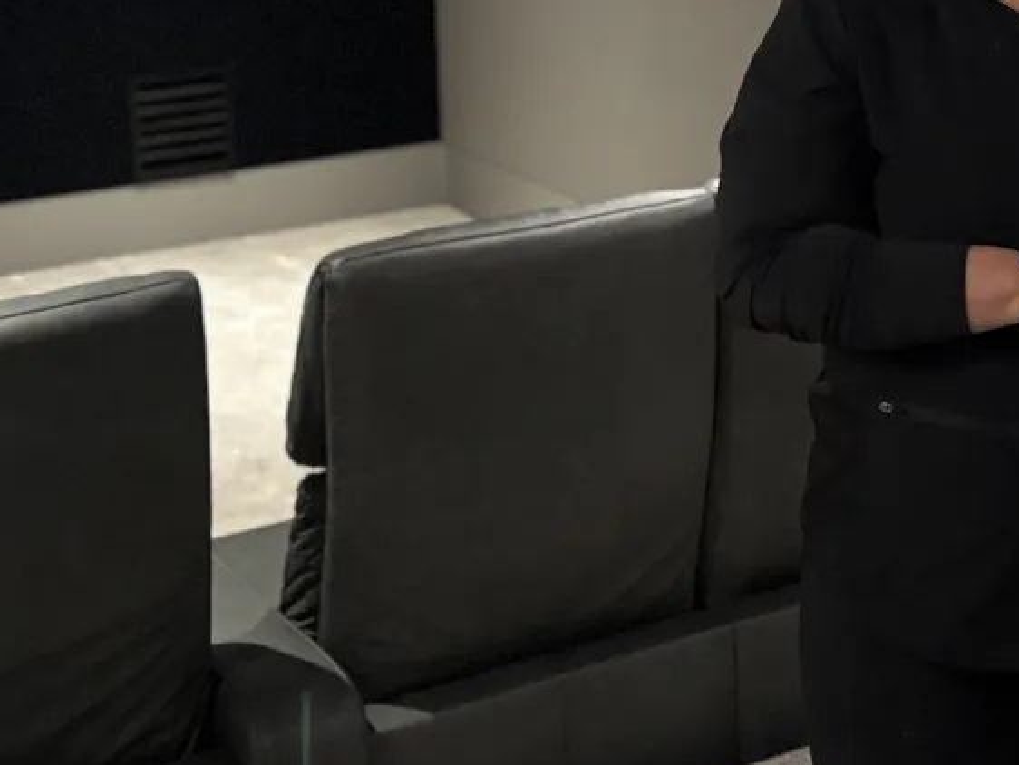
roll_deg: +0.9
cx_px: 551
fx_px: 2179
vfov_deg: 19.7
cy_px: 158
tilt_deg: -13.6
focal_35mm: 74
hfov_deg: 26.3
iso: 640
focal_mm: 5.96
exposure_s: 1/30
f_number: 1.6
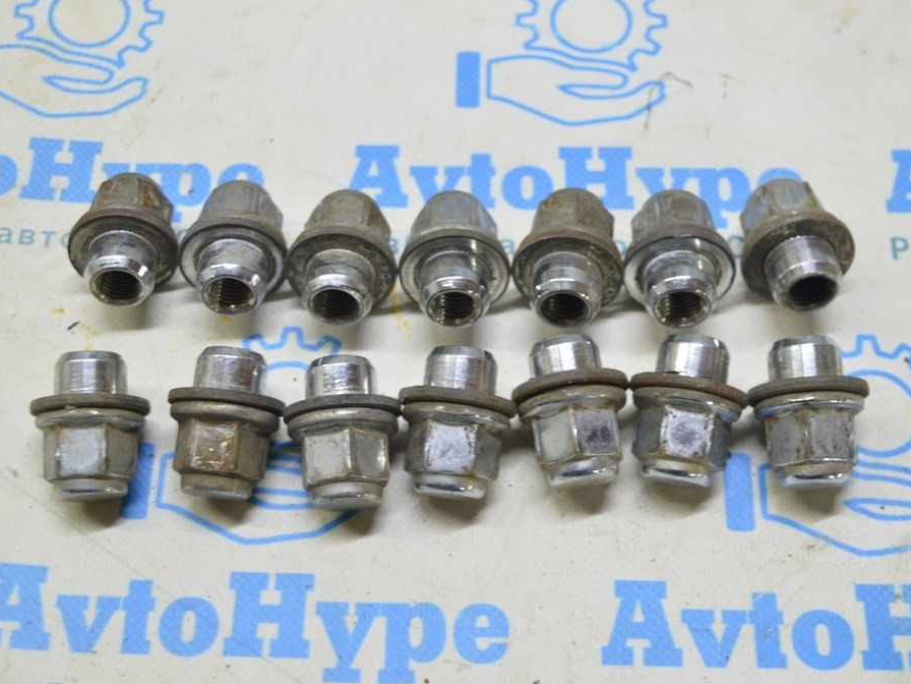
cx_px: 413
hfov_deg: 34.3
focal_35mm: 56
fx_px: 1474
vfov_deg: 26.1
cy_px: 346
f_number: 5.6
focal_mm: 34
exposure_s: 1/20
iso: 400
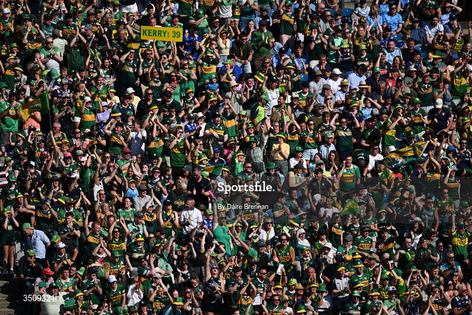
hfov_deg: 4.1
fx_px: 6556
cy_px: 158
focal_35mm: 500
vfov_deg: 2.8
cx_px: 236
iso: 80
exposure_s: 1/1600
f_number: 4
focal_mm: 500
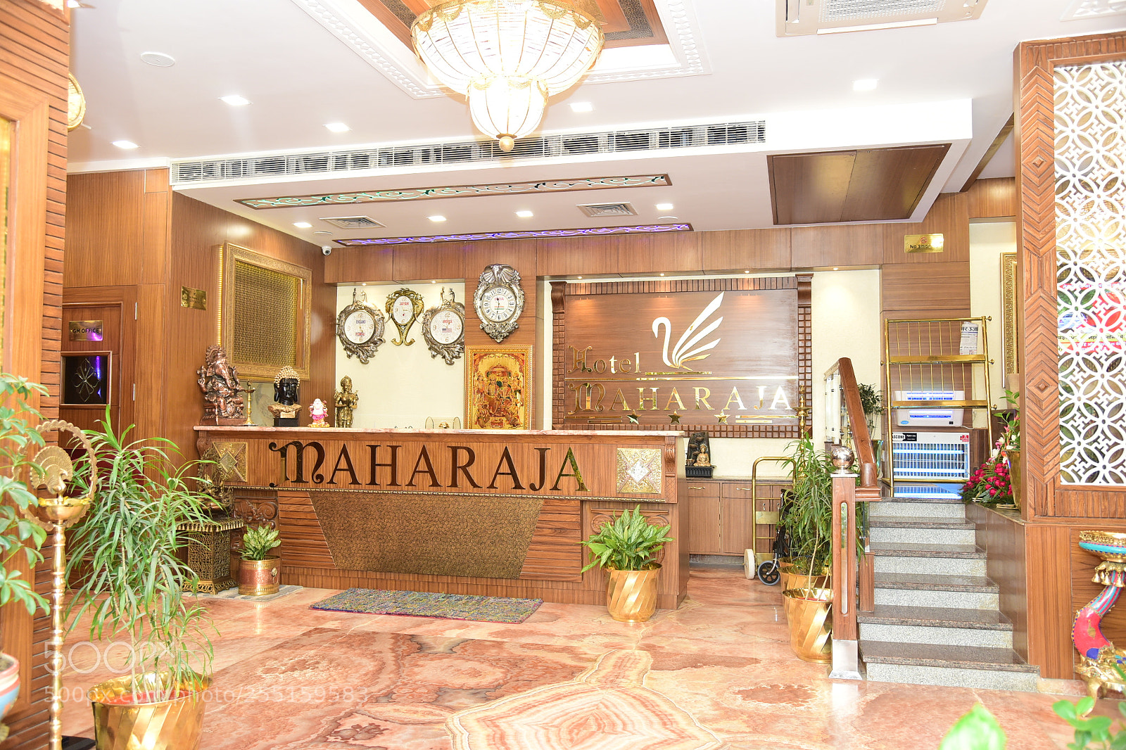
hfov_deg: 61.9
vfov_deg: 43.6
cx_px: 563
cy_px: 375
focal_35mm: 30
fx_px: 938
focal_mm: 30
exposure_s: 1/100
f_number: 4
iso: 1250
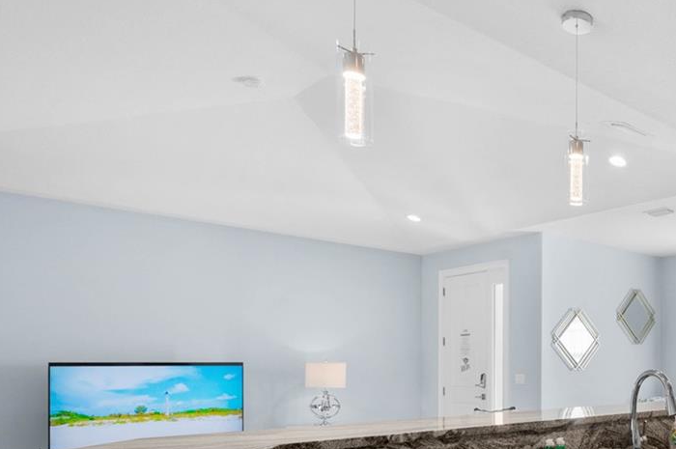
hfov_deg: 49.3
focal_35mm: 32
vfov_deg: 39.1
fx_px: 600
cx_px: 660
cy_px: 371
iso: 200
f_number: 8
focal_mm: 14
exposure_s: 1/2.5
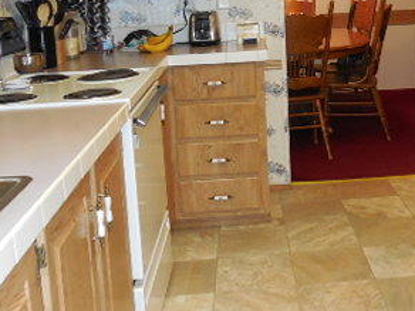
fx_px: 683
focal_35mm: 57
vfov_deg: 25.1
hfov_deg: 33.0
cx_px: 320
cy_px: 51
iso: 400
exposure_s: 1/25
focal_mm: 4.6
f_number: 3.5
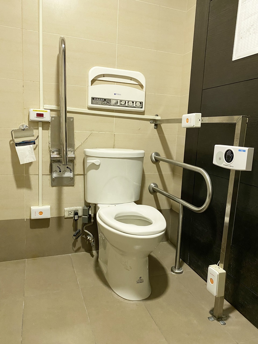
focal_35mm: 26
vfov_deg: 67.3
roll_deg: -2.3
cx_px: 129
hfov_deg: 53.1
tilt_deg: -8.8
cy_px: 172
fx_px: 258
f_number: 1.8
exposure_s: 1/40
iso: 500
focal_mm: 4.25
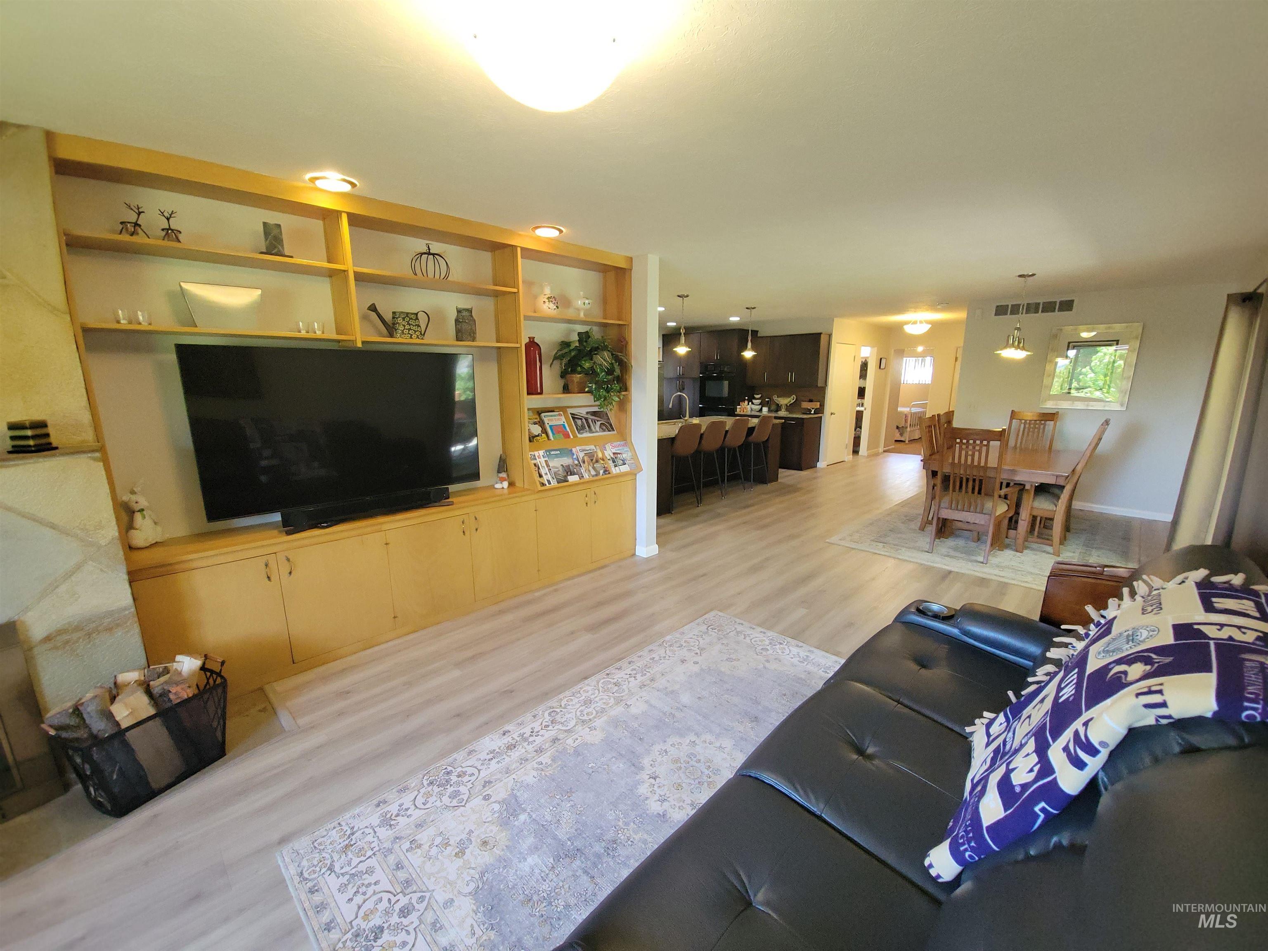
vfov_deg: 89.9
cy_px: 476
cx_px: 634
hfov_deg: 106.2
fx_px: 476
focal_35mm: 13
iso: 320
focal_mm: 2.2
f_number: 2.2
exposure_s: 1/60
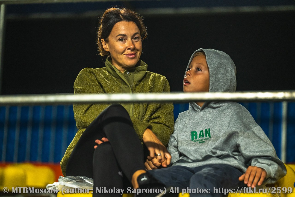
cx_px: 148
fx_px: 1106
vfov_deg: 10.2
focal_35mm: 135
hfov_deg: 15.2
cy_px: 98
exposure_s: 1/1250
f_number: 3.2
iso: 2000
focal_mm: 135
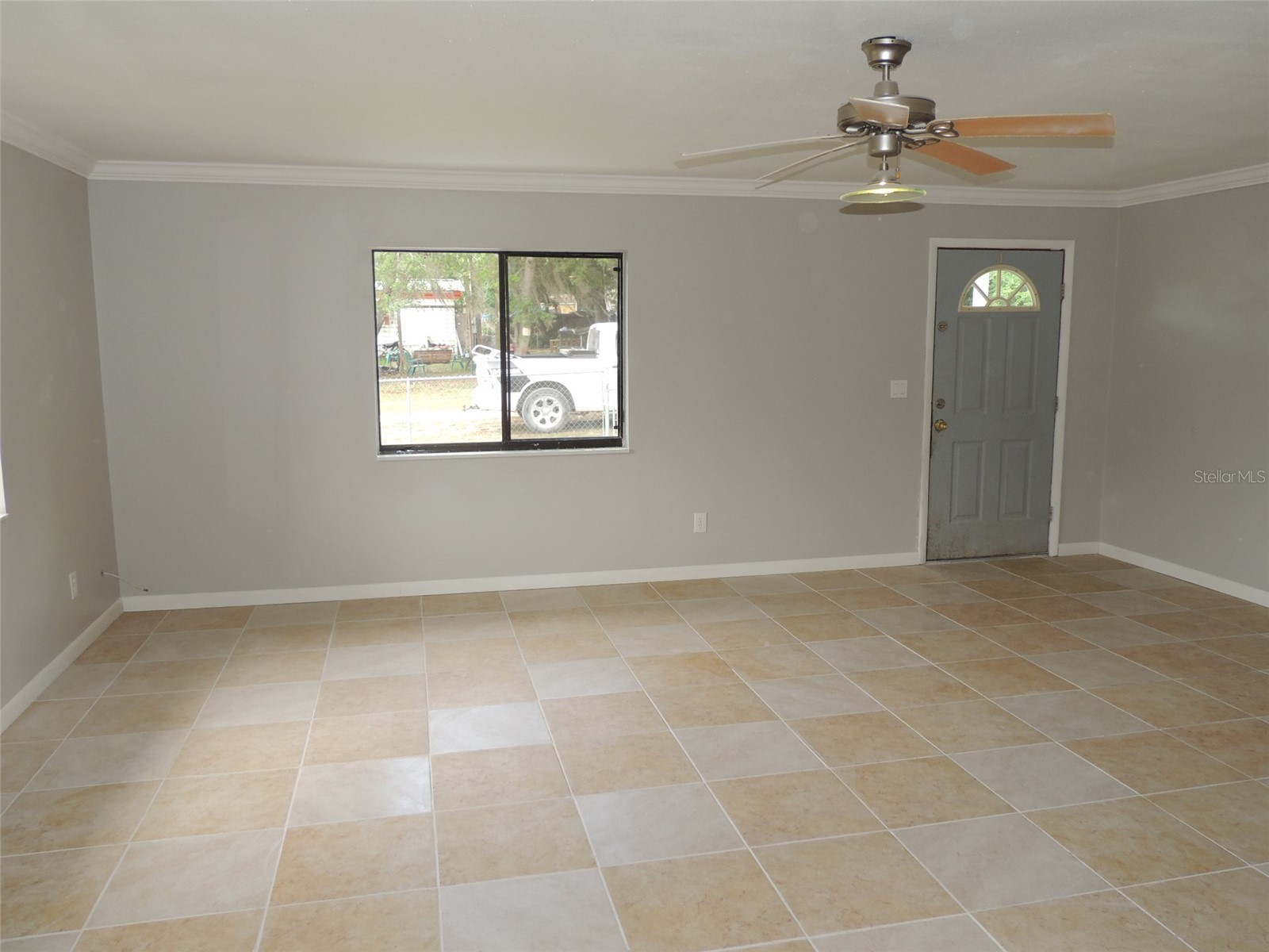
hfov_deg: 63.4
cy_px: 476
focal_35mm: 28
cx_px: 634
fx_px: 1026
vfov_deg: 49.7
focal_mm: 4.9
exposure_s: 1/40
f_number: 3.1
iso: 100
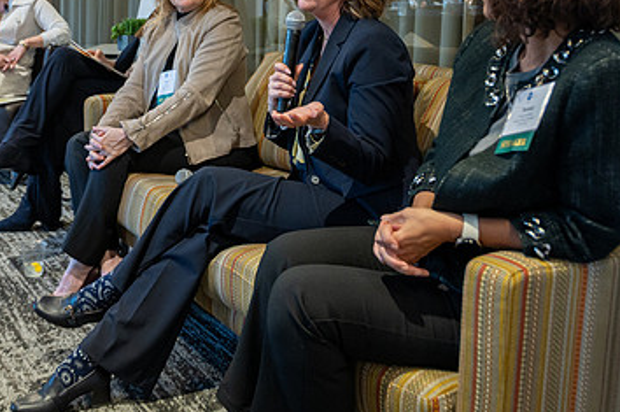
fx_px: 860
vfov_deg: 26.6
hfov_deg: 39.4
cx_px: 235
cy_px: 102
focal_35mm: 50
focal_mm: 30.5
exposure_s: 1/50
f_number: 4
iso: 1600
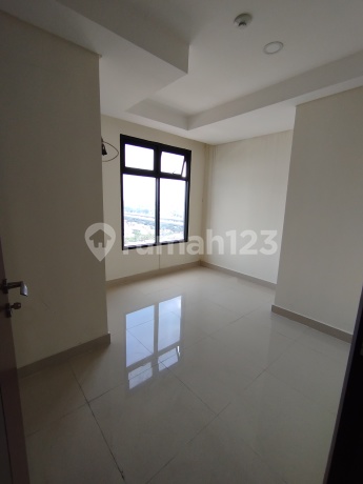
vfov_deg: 98.2
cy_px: 242
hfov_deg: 81.7
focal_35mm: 15
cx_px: 182
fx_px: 210
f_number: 2.2
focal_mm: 1.65
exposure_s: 1/100
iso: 100
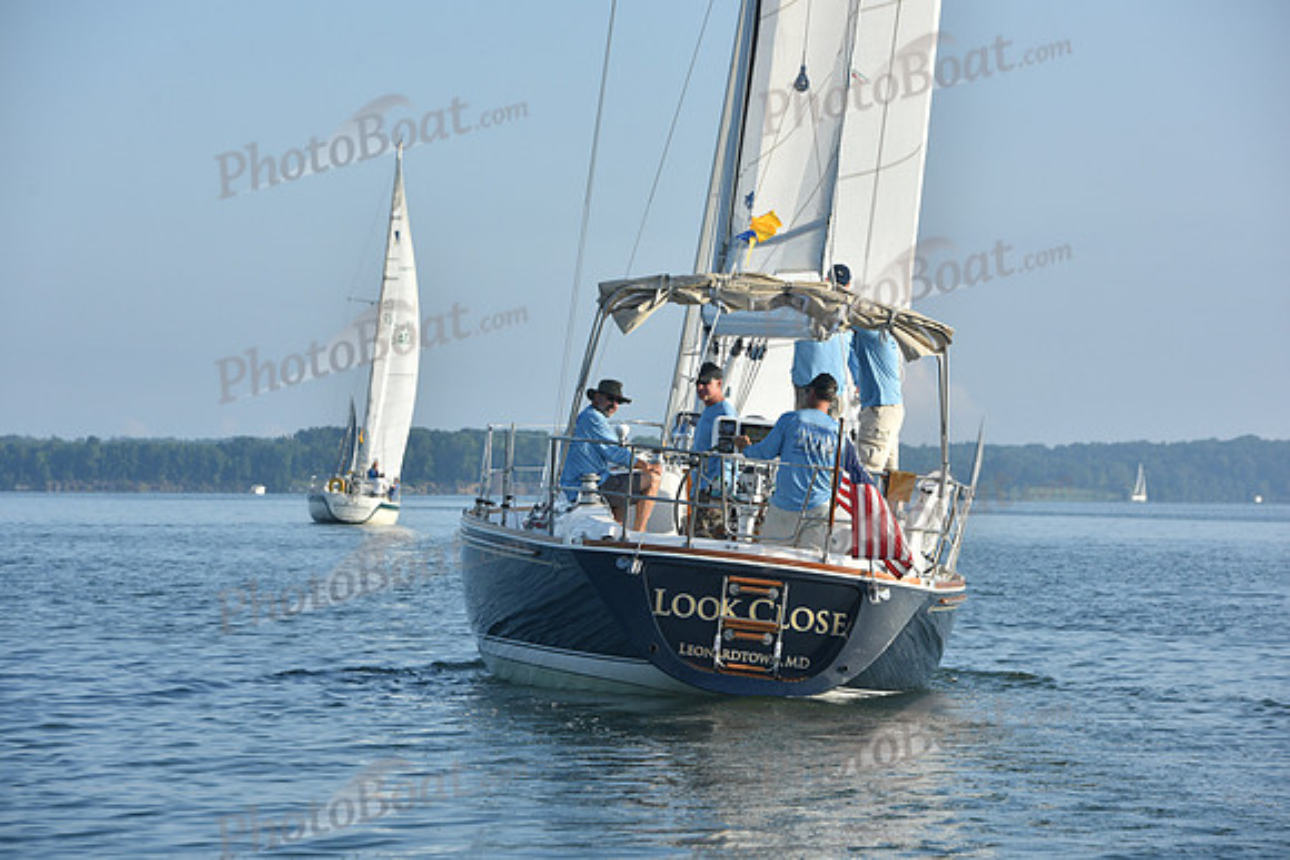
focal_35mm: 155
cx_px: 645
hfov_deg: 13.2
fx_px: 5555
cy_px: 430
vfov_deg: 8.9
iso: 320
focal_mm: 155
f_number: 8
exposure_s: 1/800
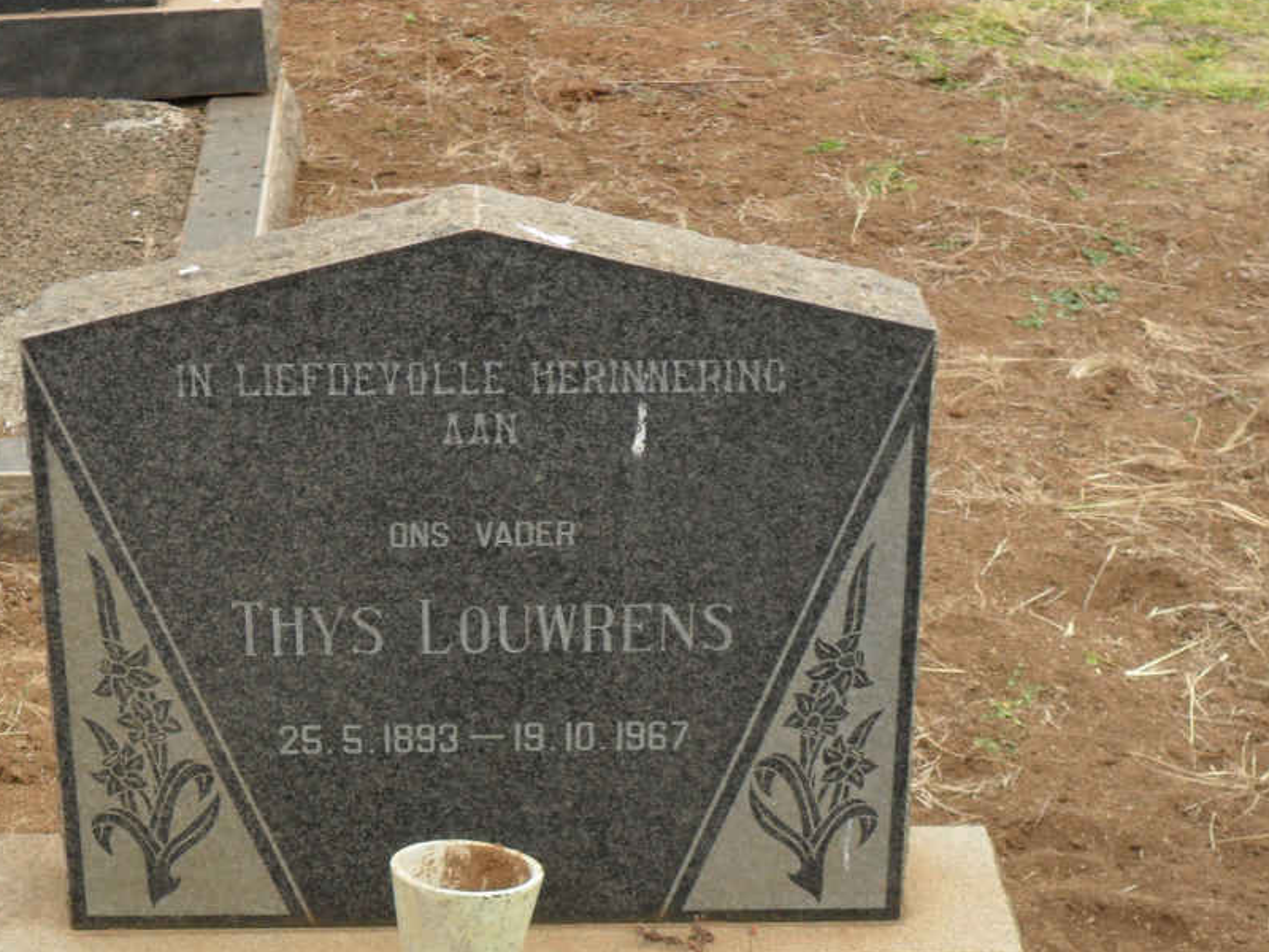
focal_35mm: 78
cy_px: 704
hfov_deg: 25.0
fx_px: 2859
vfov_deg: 18.8
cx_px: 549
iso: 100
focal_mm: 9.3
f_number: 5
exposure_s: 1/180
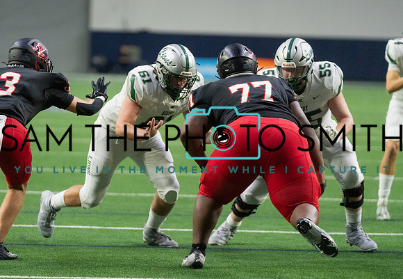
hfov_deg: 8.1
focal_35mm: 250
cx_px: 118
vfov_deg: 5.6
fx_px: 2833
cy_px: 131
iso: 6400
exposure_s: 1/1250
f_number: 2.8
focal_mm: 179
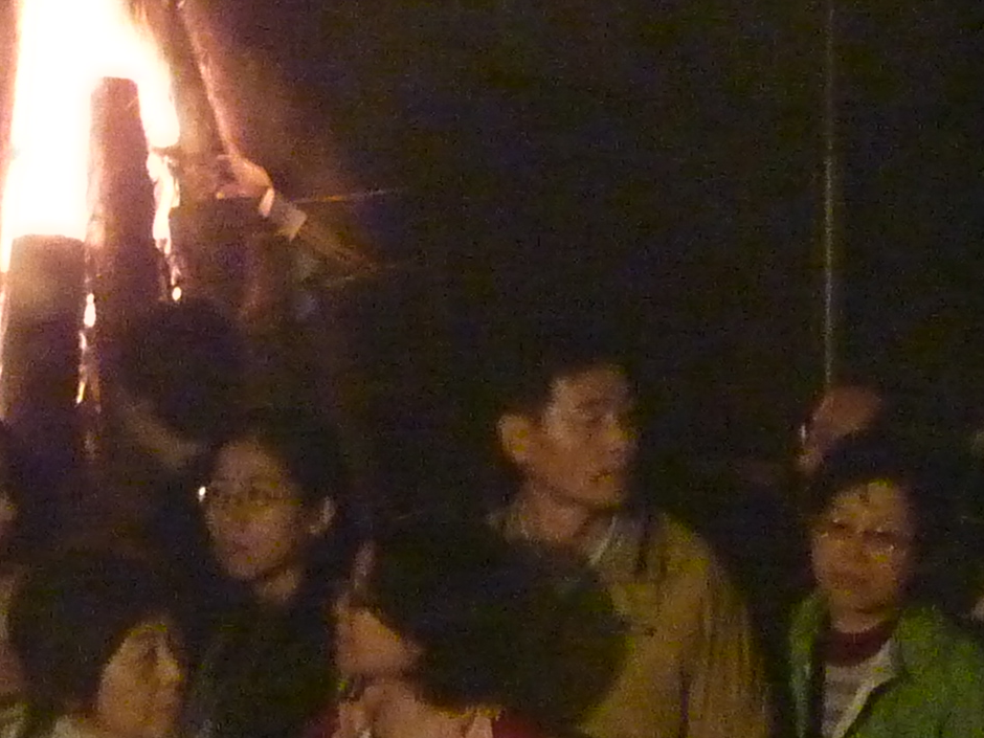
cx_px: -10
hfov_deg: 13.3
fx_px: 4150
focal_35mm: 146
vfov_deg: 10.1
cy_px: 133
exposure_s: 1/13
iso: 800
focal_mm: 6.1
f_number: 3.6
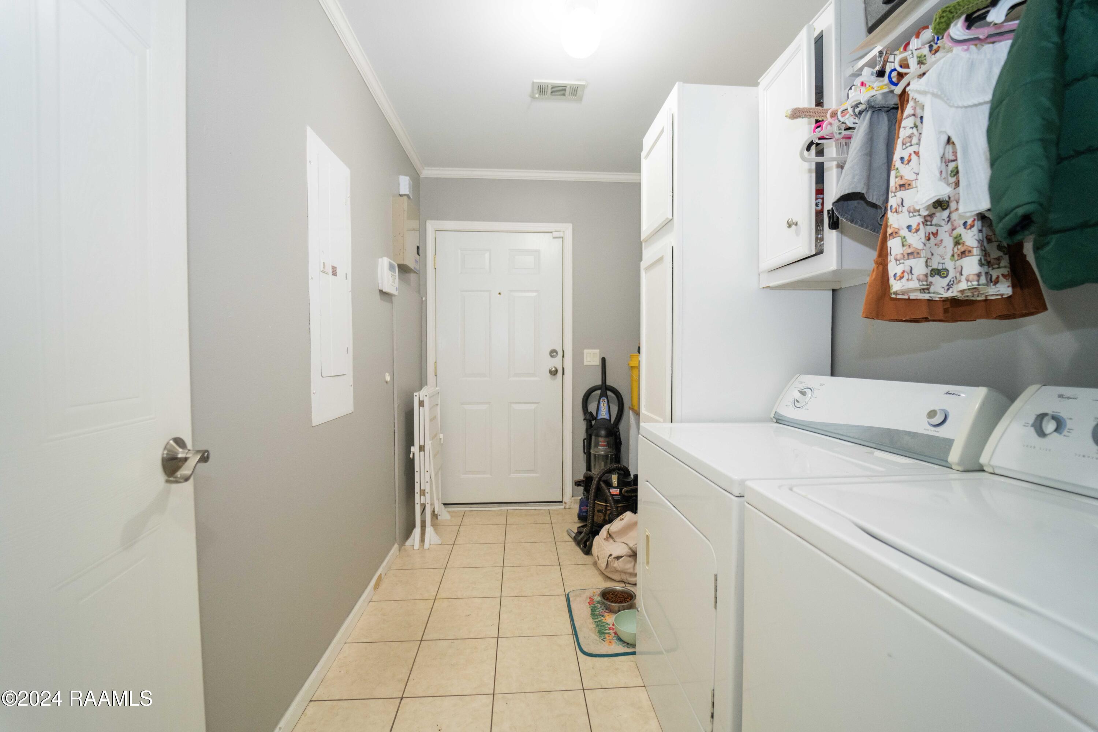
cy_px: 366
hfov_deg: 104.3
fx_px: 427
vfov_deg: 81.2
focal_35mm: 14
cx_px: 549
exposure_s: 1/160
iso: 1600
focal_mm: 14
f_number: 2.8
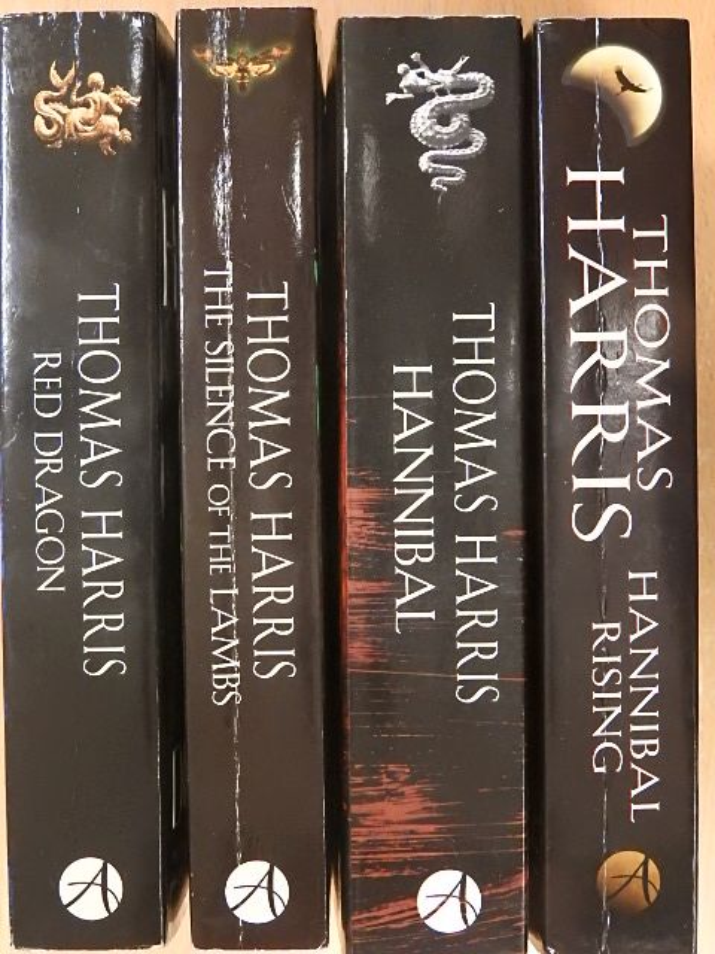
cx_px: 358
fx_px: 1652
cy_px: 477
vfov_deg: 32.2
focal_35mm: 60
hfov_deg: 24.4
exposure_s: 1/60
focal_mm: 10.7
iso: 1600
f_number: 4.2
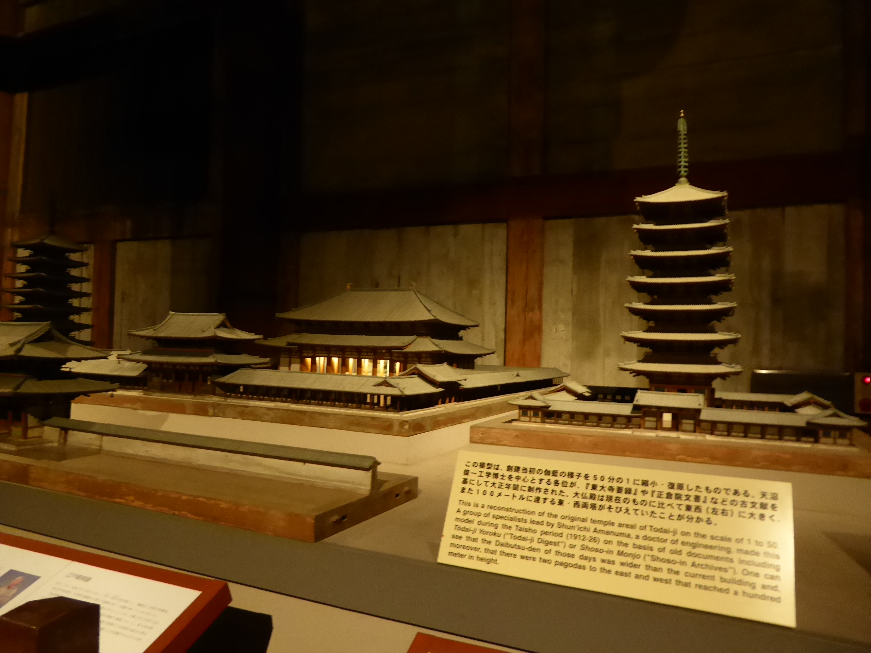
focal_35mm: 25
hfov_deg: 69.4
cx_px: 436
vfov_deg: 54.9
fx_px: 629
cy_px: 326
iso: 800
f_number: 3.3
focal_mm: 4.3
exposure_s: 1/5
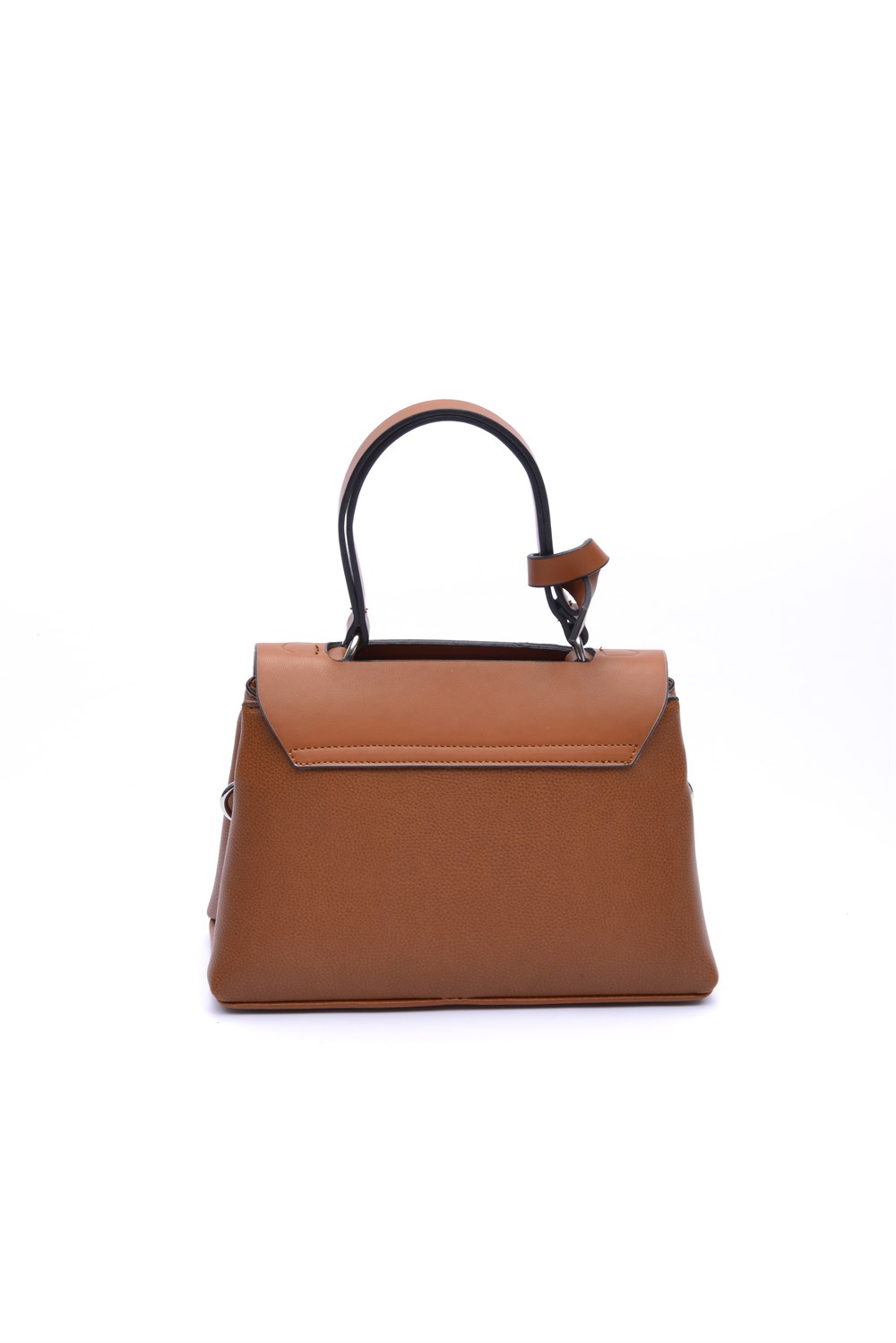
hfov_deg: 16.1
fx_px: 3170
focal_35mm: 85
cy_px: 672
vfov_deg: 23.9
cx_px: 448
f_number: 20
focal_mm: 85
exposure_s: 1/160
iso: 100
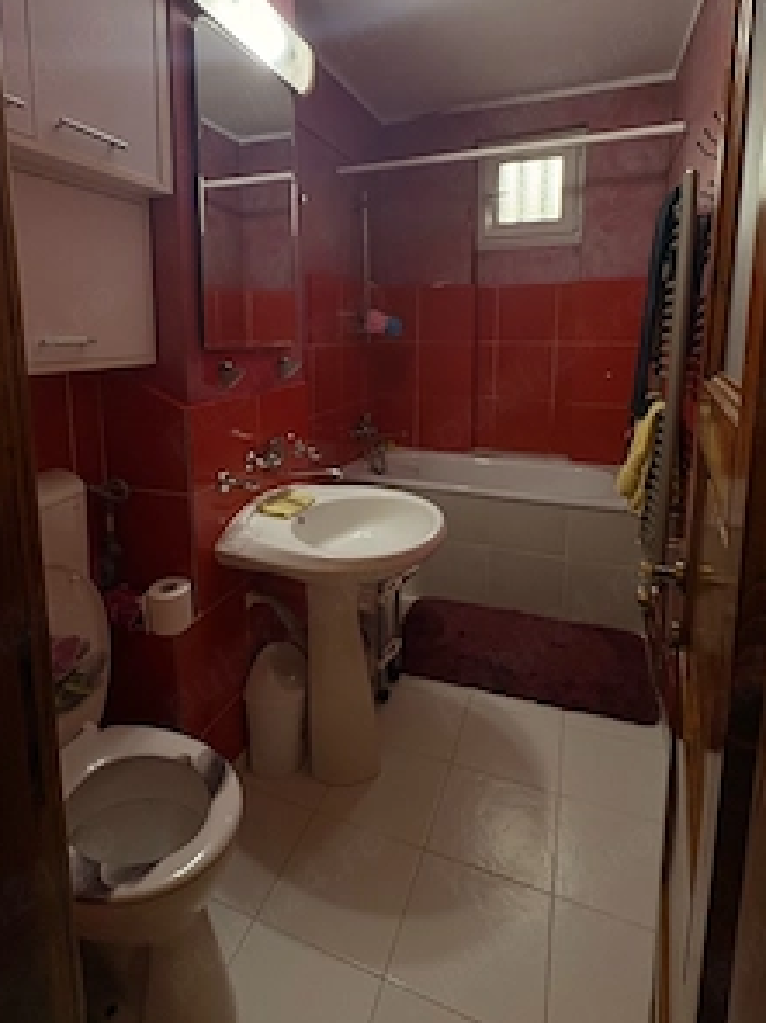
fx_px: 561
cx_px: 343
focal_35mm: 19
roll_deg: +0.1
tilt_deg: -7.9
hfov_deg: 68.5
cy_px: 409
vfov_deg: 83.7
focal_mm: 2.22
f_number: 2.2
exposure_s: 1/100
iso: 160
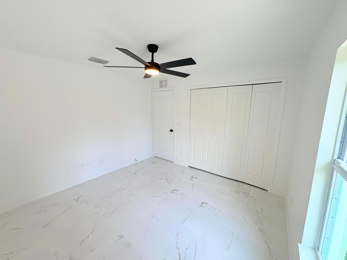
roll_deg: -0.1
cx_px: 174
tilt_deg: -8.1
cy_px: 130
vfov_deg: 85.7
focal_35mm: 14
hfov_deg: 102.1
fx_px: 140
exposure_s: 1/125
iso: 64
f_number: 2.2
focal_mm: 2.22
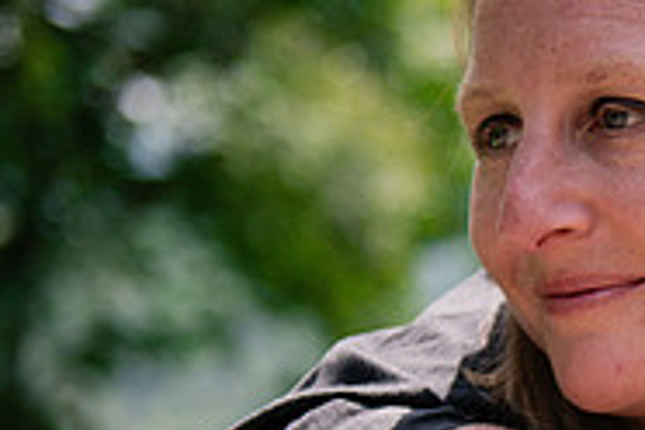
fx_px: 2687
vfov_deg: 8.9
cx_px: 867
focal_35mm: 150
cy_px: 643
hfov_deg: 13.2
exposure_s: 1/2500
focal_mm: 48
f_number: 2.8
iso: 500
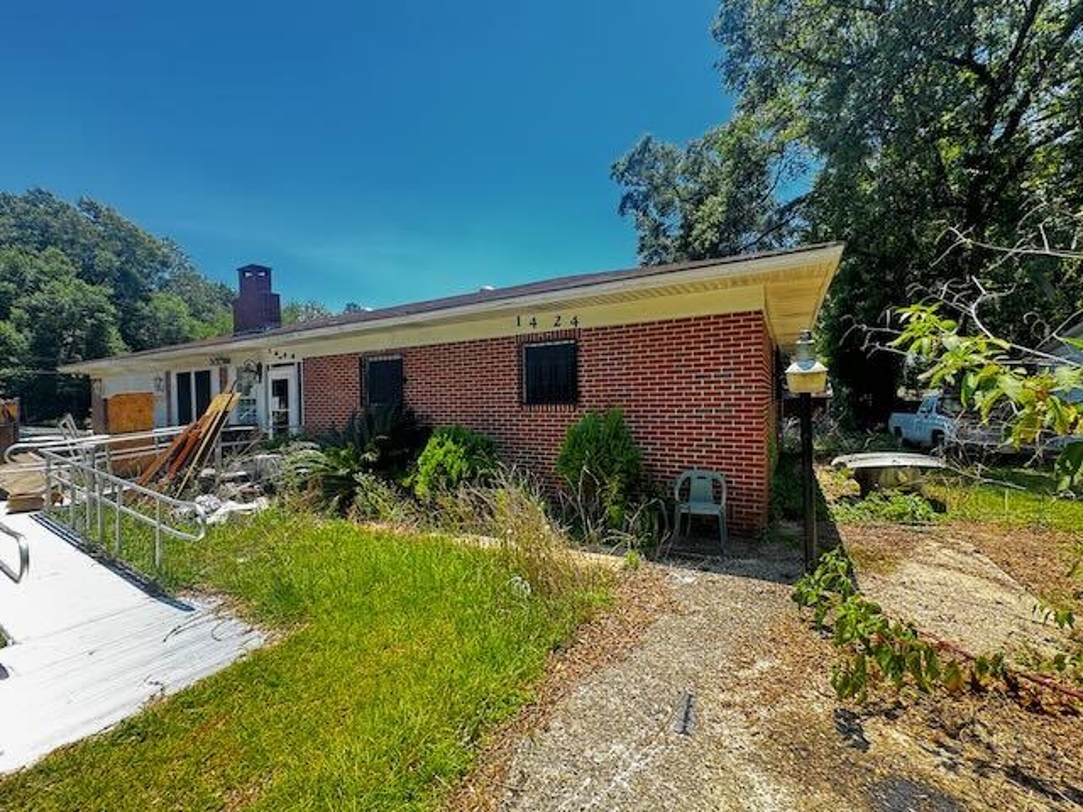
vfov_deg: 85.7
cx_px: 542
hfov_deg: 102.1
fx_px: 438
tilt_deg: -1.5
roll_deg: +1.2
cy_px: 406
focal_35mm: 14
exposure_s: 1/133
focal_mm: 2.22
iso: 40
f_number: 2.2
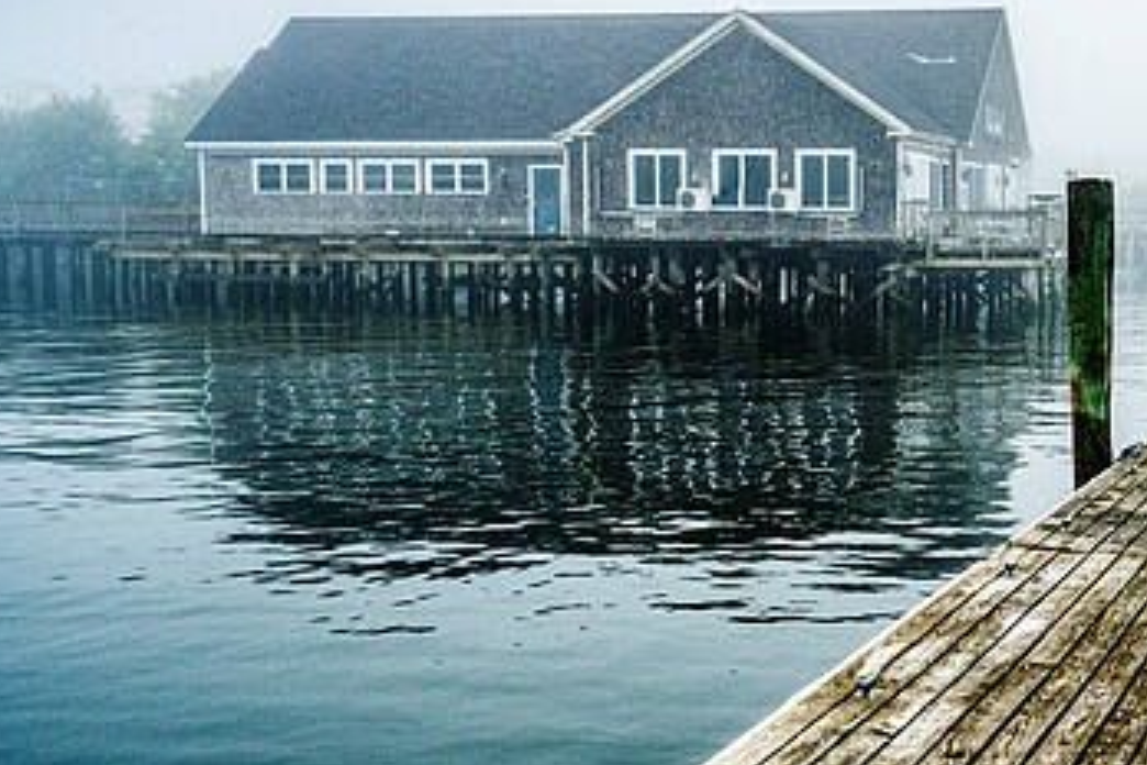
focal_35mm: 65
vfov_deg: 20.9
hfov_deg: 30.3
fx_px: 2071
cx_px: 903
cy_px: 411
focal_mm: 39
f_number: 4
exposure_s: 1/2500
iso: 500
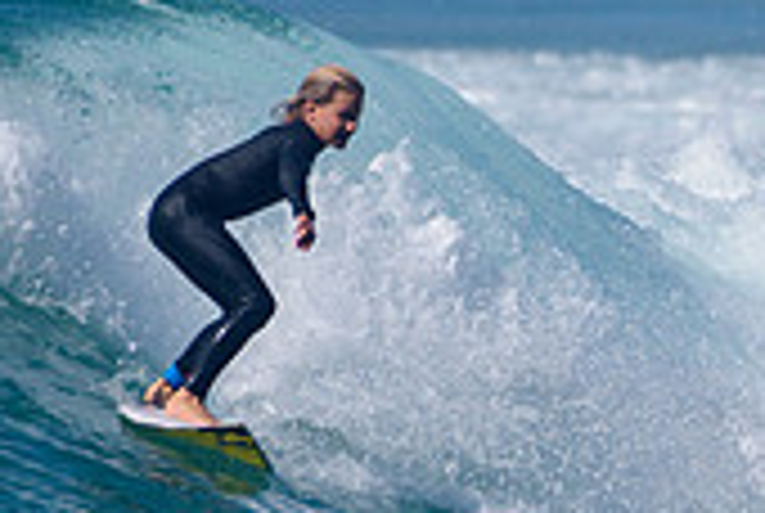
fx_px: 44404
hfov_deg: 1.0
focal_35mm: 2086
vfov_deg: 0.7
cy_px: 529
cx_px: 1415
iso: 110
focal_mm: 500
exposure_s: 1/2000
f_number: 5.6
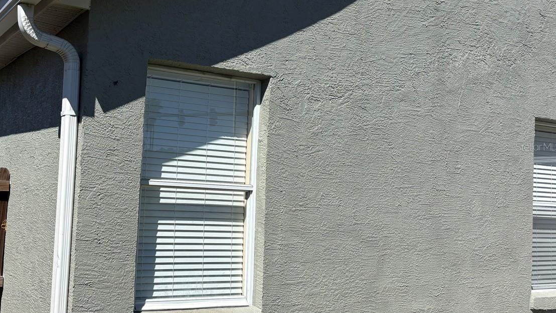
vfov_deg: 29.0
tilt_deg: +2.9
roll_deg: -3.0
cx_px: 161
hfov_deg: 48.1
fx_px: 605
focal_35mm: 41
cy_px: 146
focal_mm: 5.96
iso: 50
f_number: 1.6
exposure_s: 1/4854
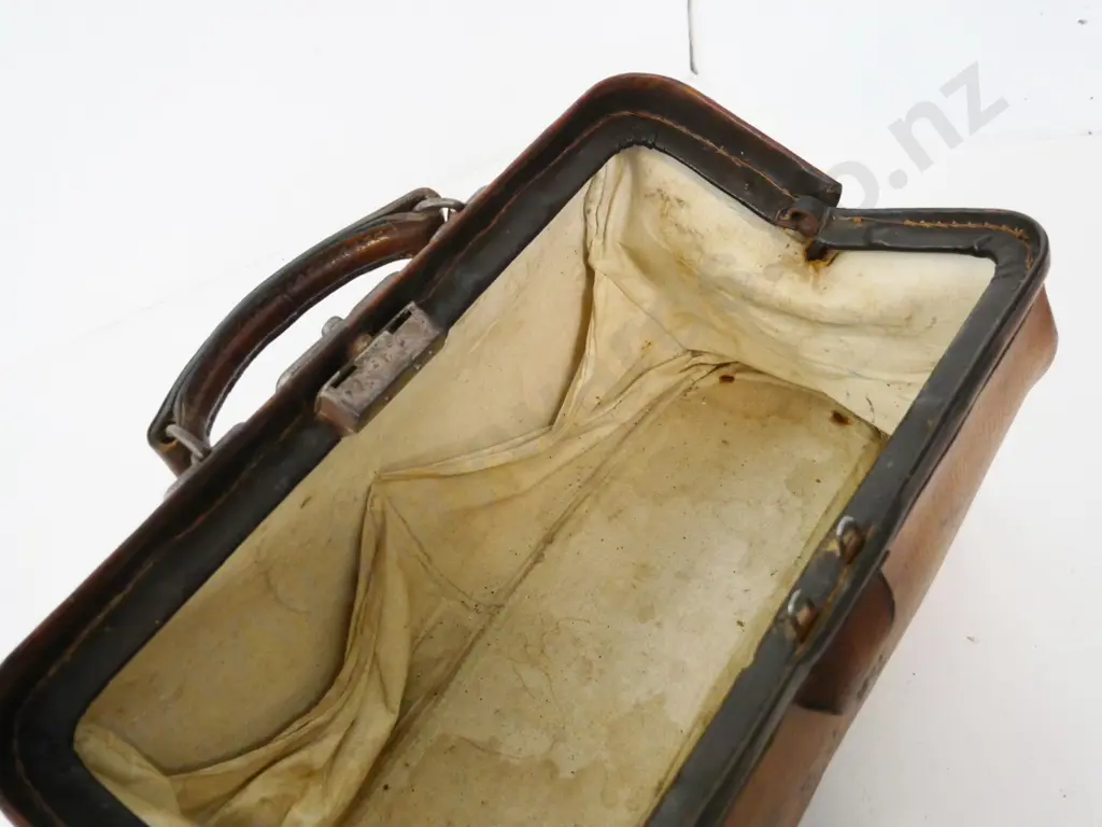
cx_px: 551
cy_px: 414
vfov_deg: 39.7
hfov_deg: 51.4
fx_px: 1146
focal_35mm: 36
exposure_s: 1/100
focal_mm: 18
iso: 3200
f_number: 4.5
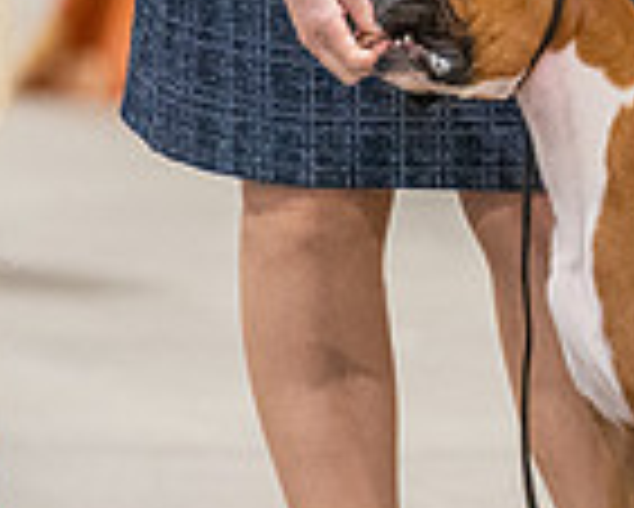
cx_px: 780
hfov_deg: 2.1
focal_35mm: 900
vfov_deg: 1.7
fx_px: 16899
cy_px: -103
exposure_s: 1/250
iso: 6400
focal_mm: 200
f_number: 3.2
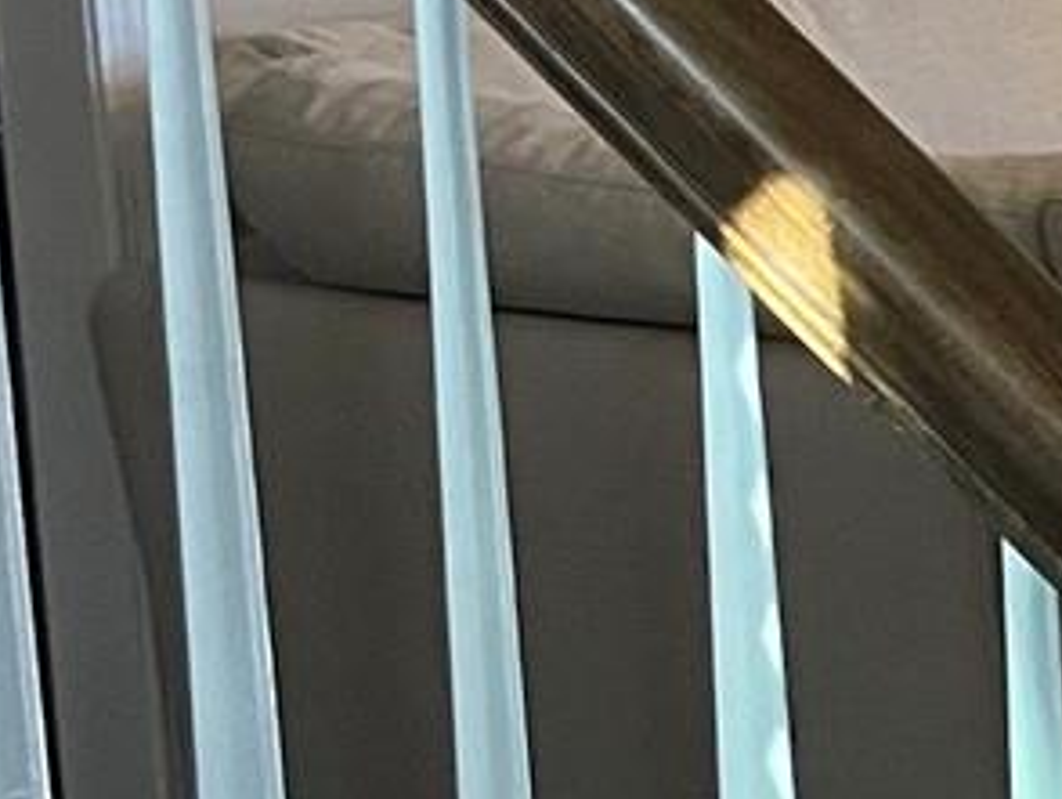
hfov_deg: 9.2
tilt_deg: -7.4
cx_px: 2911
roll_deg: +1.1
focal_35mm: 181
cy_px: -119
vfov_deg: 8.1
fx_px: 5558
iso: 250
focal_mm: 4.2
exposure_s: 1/60
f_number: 1.6
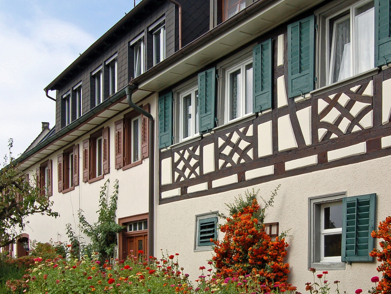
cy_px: 153
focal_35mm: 52
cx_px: 241
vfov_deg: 28.0
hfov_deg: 36.6
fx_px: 587
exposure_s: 1/320
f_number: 9
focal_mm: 22
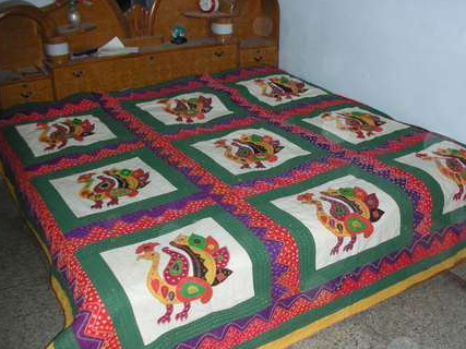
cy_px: 188
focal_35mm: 41
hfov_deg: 45.7
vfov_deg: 35.1
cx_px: 259
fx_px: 552
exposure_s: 1/60.1
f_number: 3
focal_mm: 5.8
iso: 200
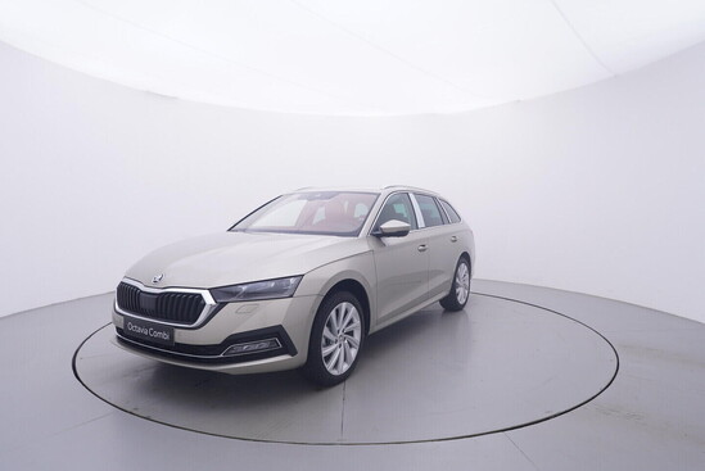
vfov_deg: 56.2
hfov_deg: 77.3
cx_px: 352
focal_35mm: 22
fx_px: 441
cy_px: 236
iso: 200
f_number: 5
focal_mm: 15
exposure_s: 1/80
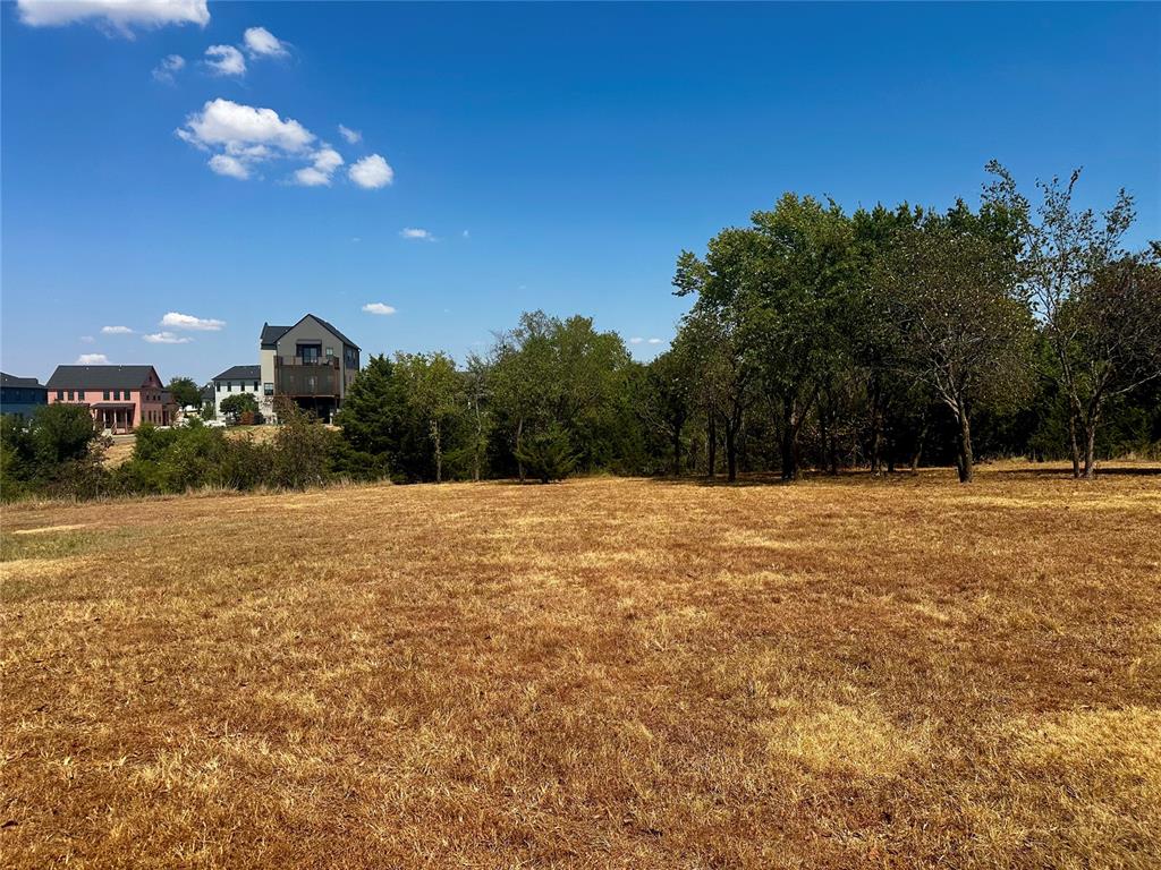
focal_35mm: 24
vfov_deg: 56.8
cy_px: 435
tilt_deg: -1.1
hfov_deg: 71.6
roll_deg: +0.5
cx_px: 580
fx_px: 805
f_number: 1.78
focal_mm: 6.86
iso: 80
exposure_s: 1/5848
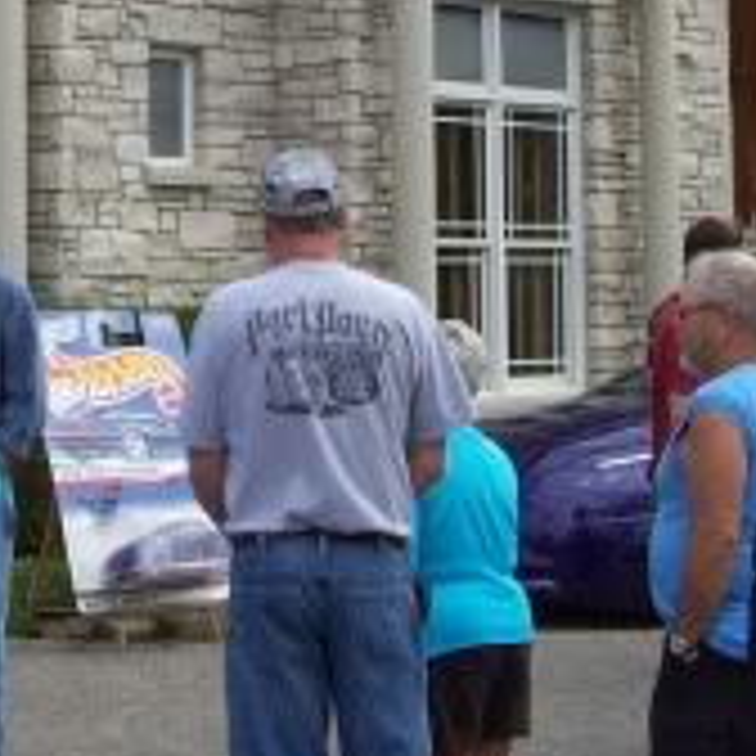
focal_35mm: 121
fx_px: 2990
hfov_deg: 14.4
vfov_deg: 14.3
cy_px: 65
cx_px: 191
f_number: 4.8
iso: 80
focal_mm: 6
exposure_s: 1/296
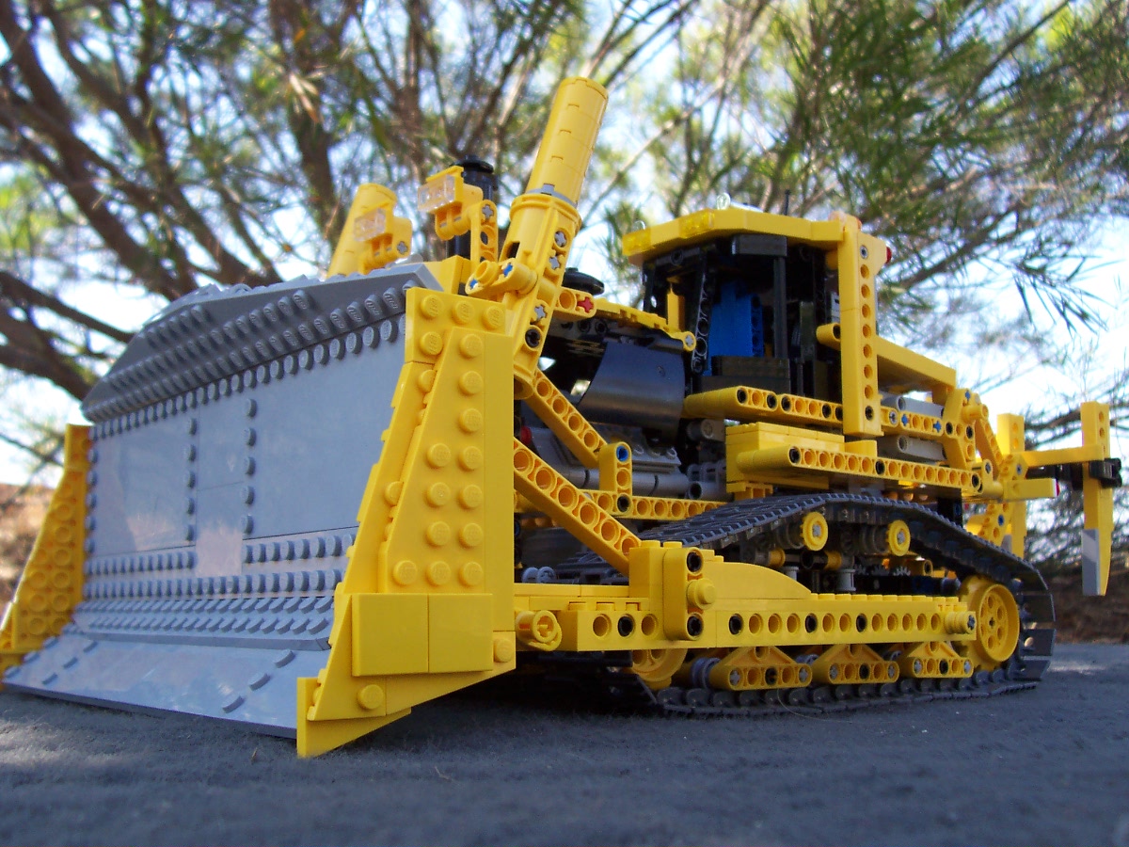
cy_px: 424
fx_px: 1207
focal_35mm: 37
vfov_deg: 38.7
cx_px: 564
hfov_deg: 50.1
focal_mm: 5.6
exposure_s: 1/350
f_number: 2.8
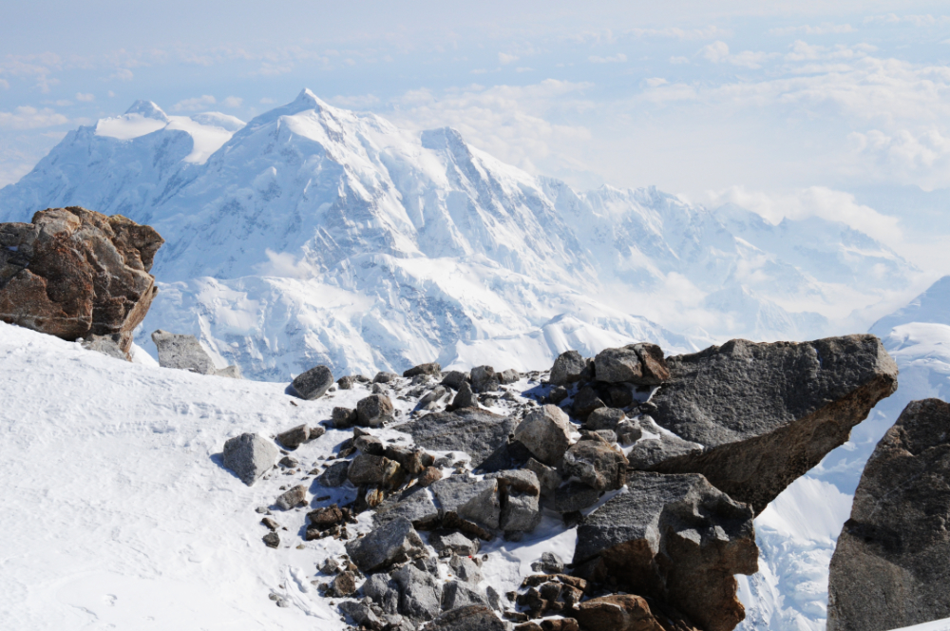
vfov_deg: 21.5
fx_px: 1660
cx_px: 475
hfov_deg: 31.9
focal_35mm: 63
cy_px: 316
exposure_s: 1/1000
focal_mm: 42
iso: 400
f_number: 16
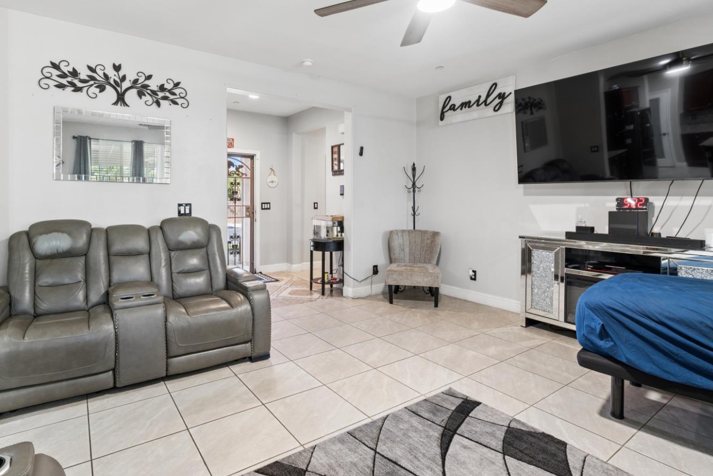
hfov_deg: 87.9
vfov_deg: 65.7
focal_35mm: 19
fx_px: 368
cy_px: 220
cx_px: 316
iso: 100
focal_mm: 11
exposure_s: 1
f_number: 7.1
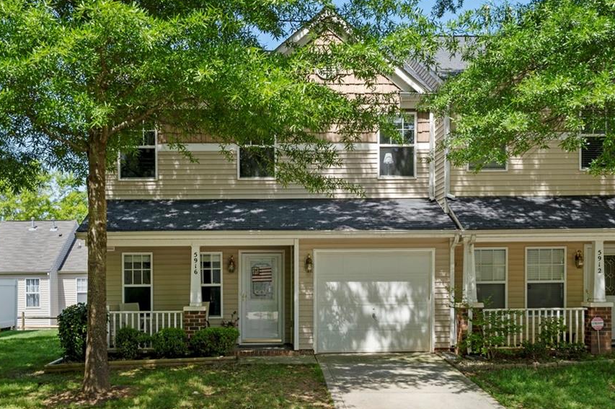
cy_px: 212
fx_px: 717
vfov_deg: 31.8
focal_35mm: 42
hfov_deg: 46.4
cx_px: 280
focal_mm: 35
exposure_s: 1/250
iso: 100
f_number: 8
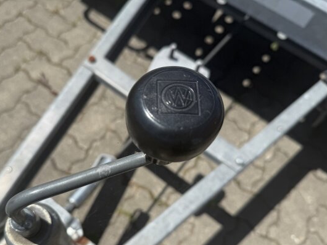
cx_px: 135
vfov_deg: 47.9
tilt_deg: -64.6
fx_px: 274
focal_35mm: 29
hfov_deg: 61.3
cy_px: 147
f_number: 1.78
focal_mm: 6.76
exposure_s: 1/5714
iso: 80
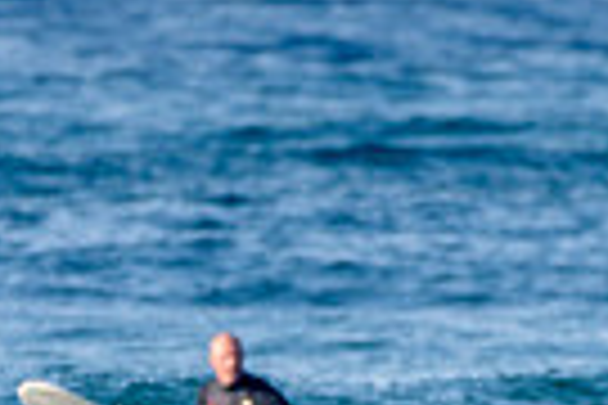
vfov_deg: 0.5
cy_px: 805
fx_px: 44482
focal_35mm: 2634
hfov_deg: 0.8
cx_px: 244
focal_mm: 500
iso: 280
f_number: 5.6
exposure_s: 1/1600
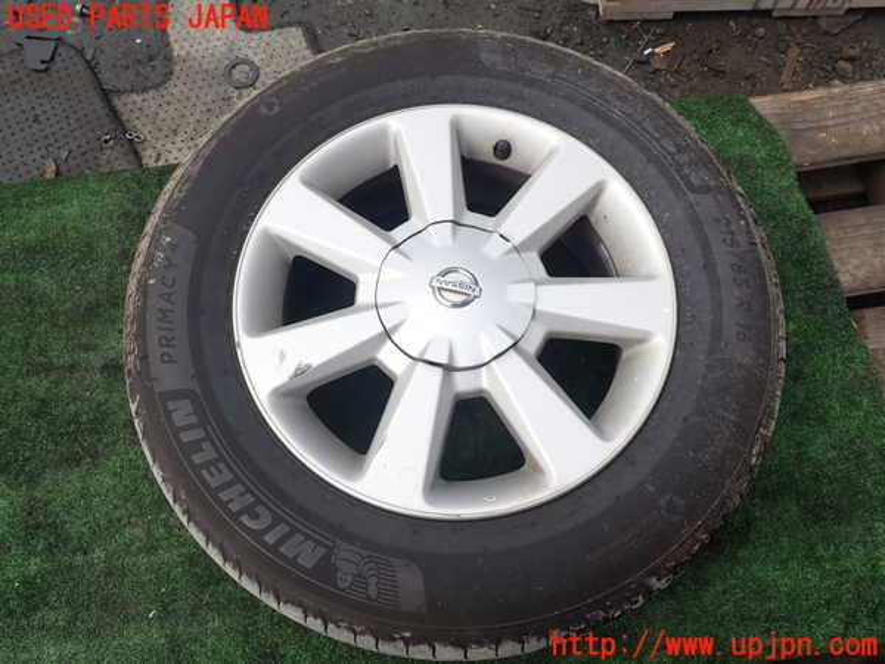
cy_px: 332
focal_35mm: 30
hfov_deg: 60.0
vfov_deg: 46.8
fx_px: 767
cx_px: 442
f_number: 3.2
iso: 100
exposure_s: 1/800
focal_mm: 5.4
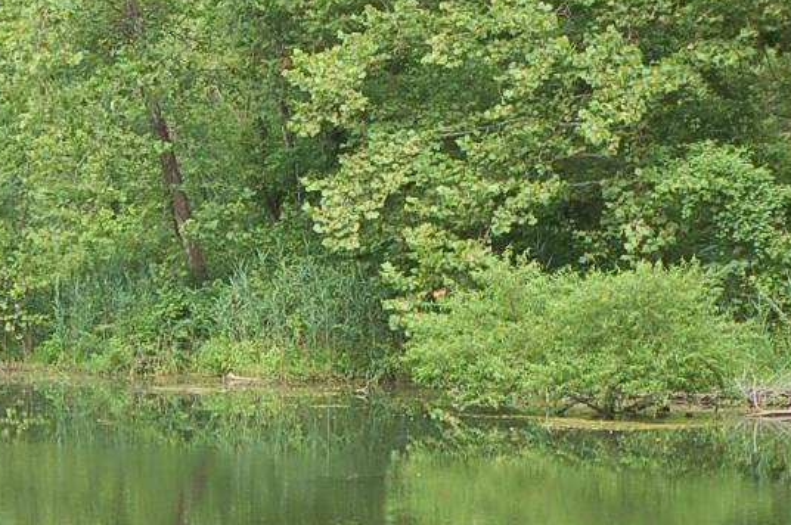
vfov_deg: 13.5
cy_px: 307
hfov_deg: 19.2
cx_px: -140
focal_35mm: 101
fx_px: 2216
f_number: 9
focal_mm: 24
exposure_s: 1/80
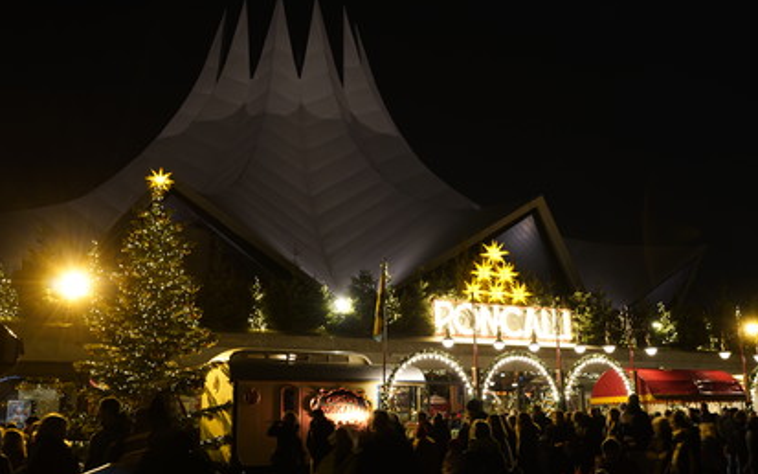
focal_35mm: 40
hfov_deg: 49.2
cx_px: 411
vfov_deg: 32.0
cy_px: 252
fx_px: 826
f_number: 5.6
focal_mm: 36
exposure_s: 1/8
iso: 640
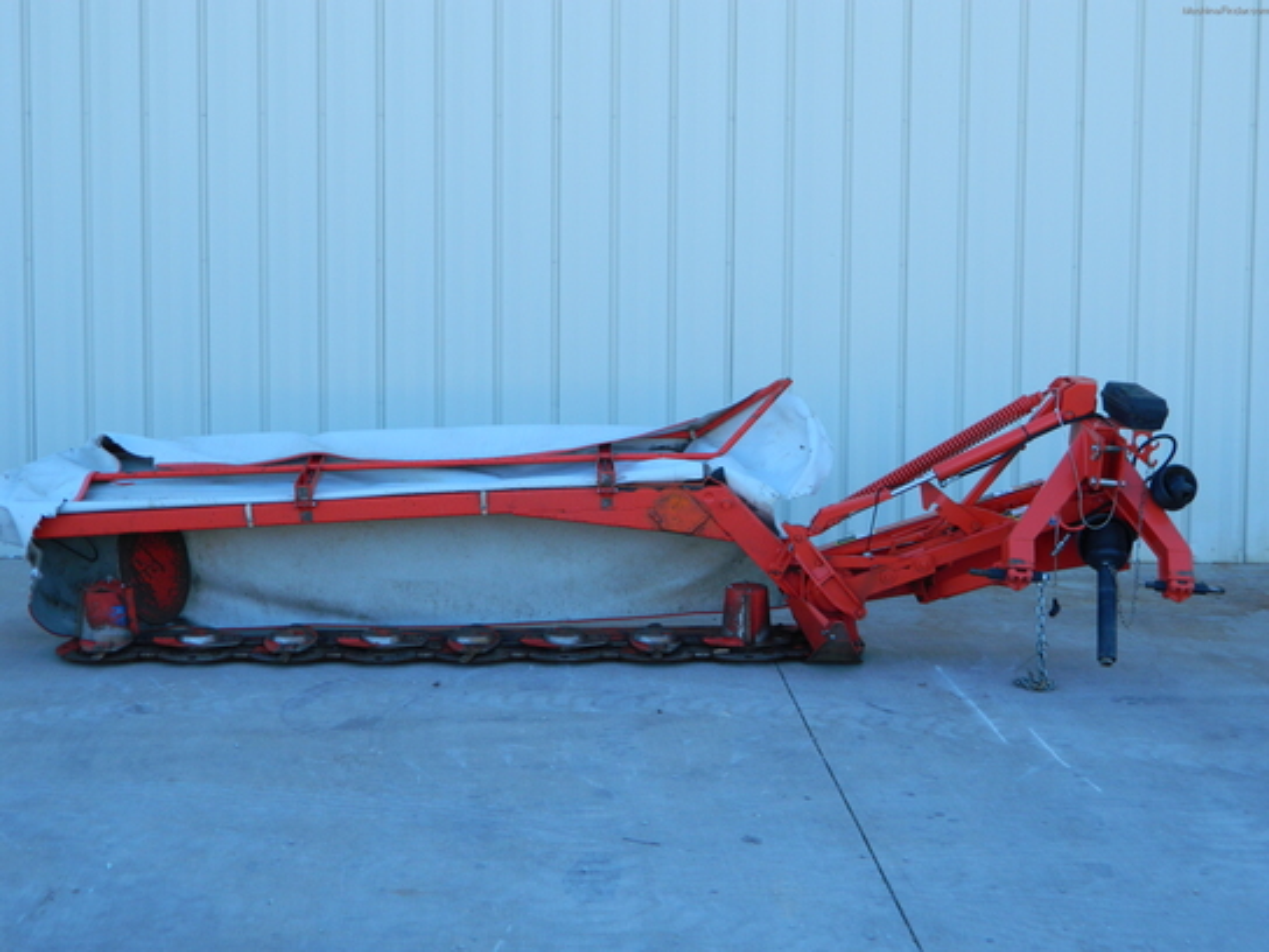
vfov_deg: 25.7
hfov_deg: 33.8
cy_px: 476
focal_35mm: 57
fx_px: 2090
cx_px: 634
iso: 80
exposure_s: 1/200
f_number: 3.8
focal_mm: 10.2
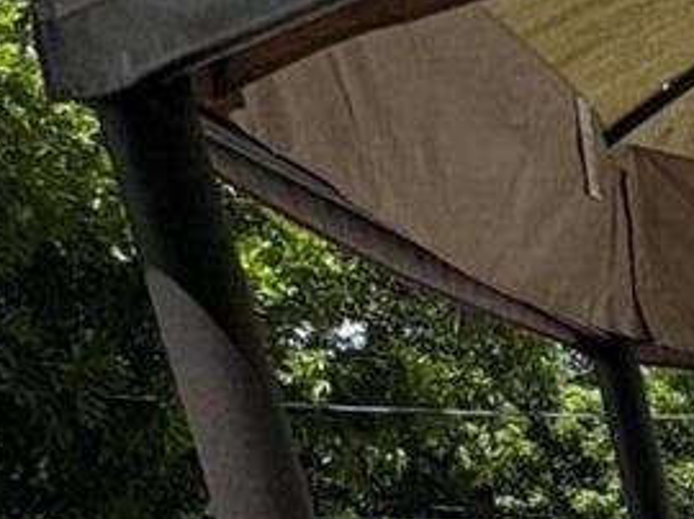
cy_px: 778
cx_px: 1627
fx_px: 1663
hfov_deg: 15.1
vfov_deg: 16.2
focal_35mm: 83
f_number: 2.2
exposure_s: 1/2985
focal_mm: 2.22
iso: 50
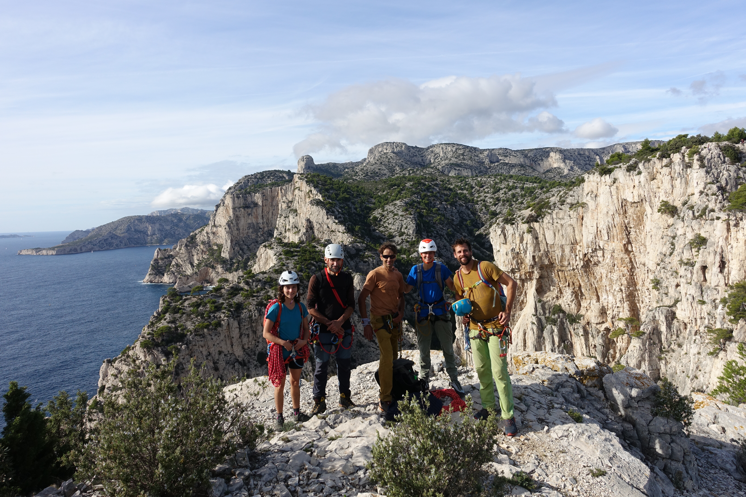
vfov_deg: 53.1
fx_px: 497
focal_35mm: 24
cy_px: 248
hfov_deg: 73.7
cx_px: 373
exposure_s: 1/640
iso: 125
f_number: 5.6
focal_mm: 8.8
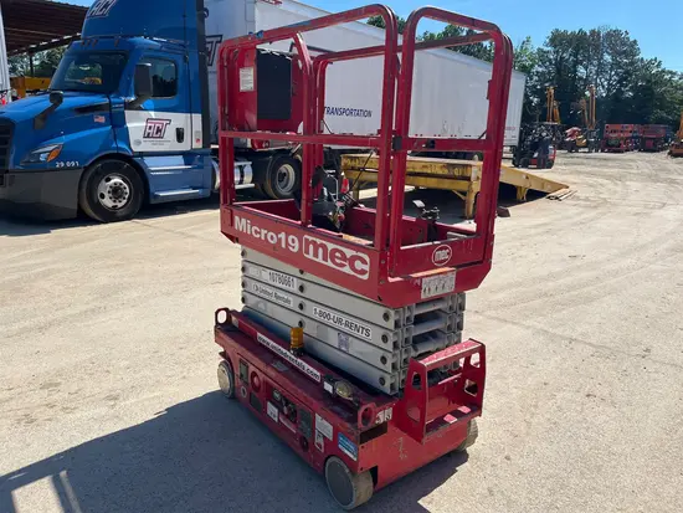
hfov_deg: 67.3
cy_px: 256
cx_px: 342
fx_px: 513
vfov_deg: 53.1
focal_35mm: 26
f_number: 1.6
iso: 50
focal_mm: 5.1
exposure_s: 1/3876
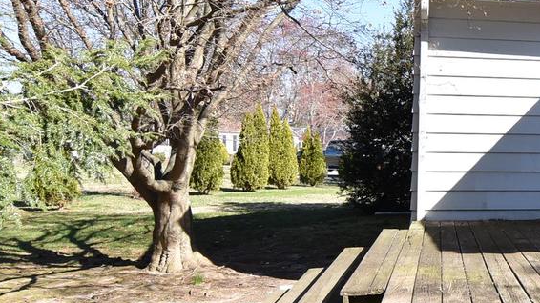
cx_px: 582
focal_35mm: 48
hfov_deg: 36.8
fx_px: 687
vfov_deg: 24.9
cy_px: 140
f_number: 9
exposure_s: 1/320
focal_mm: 12
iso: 400
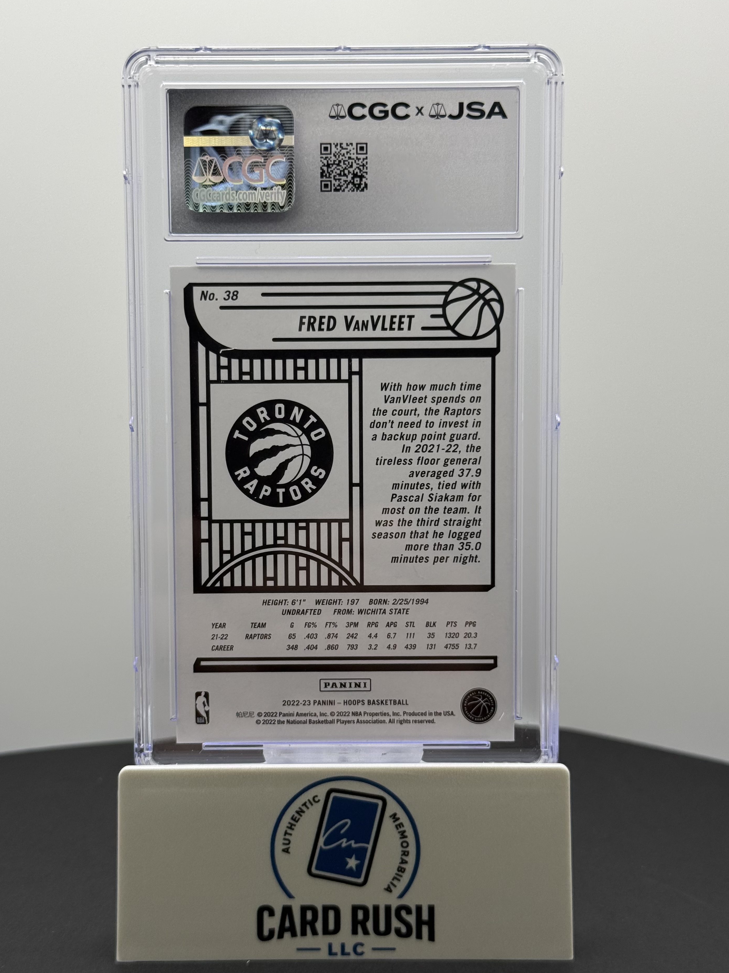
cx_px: 346
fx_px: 1460
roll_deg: -0.1
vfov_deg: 36.8
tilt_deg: -11.8
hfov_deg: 28.0
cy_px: 512
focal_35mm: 52
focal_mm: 6.76
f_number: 1.78
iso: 100
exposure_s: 1/452
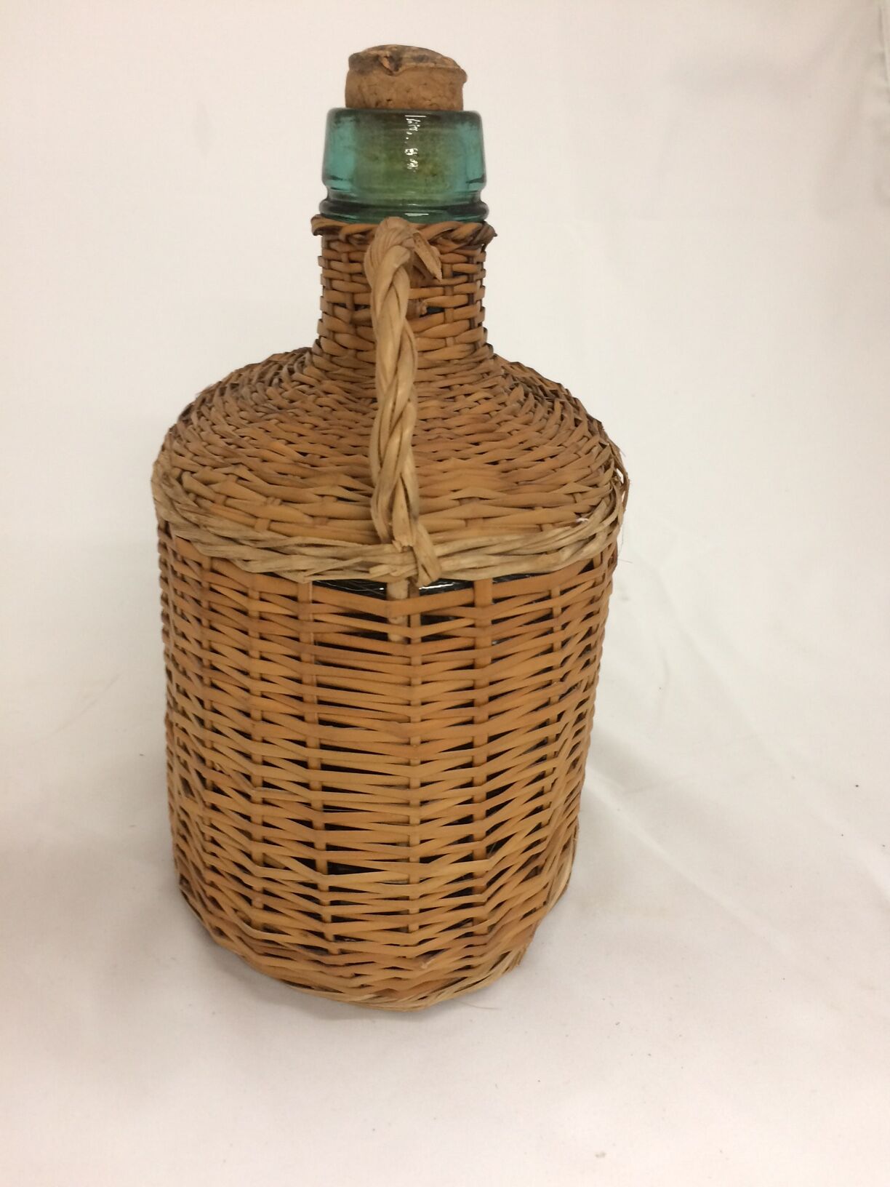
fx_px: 994
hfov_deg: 48.2
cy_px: 594
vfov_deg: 61.7
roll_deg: -3.8
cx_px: 445
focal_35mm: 29
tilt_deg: -26.9
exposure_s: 1/33
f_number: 2.2
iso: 125
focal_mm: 4.15
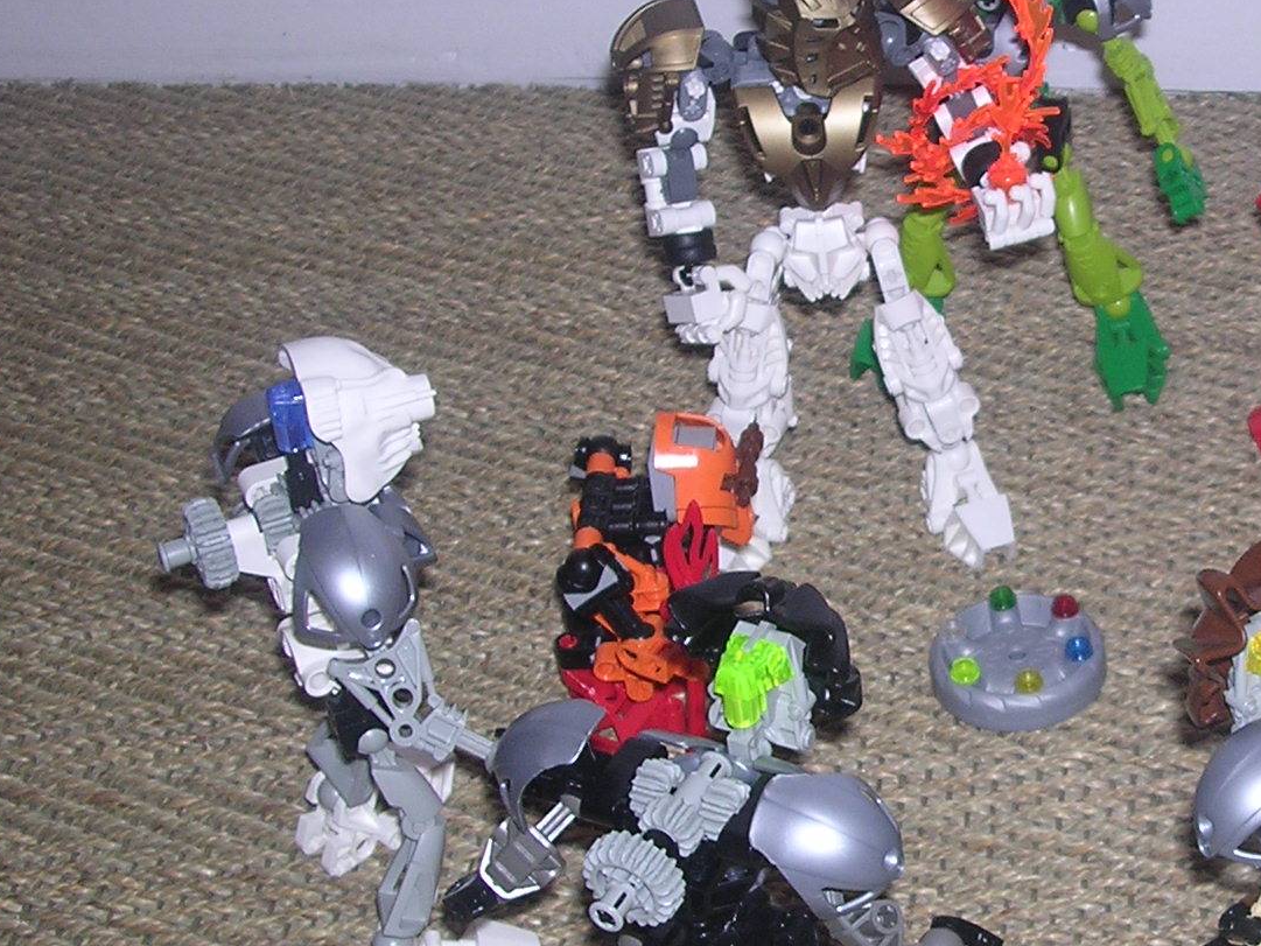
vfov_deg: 20.4
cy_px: 517
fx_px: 2623
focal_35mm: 72
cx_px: 1085
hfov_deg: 26.3
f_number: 2.8
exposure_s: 1/60.1
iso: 100
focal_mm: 5.8
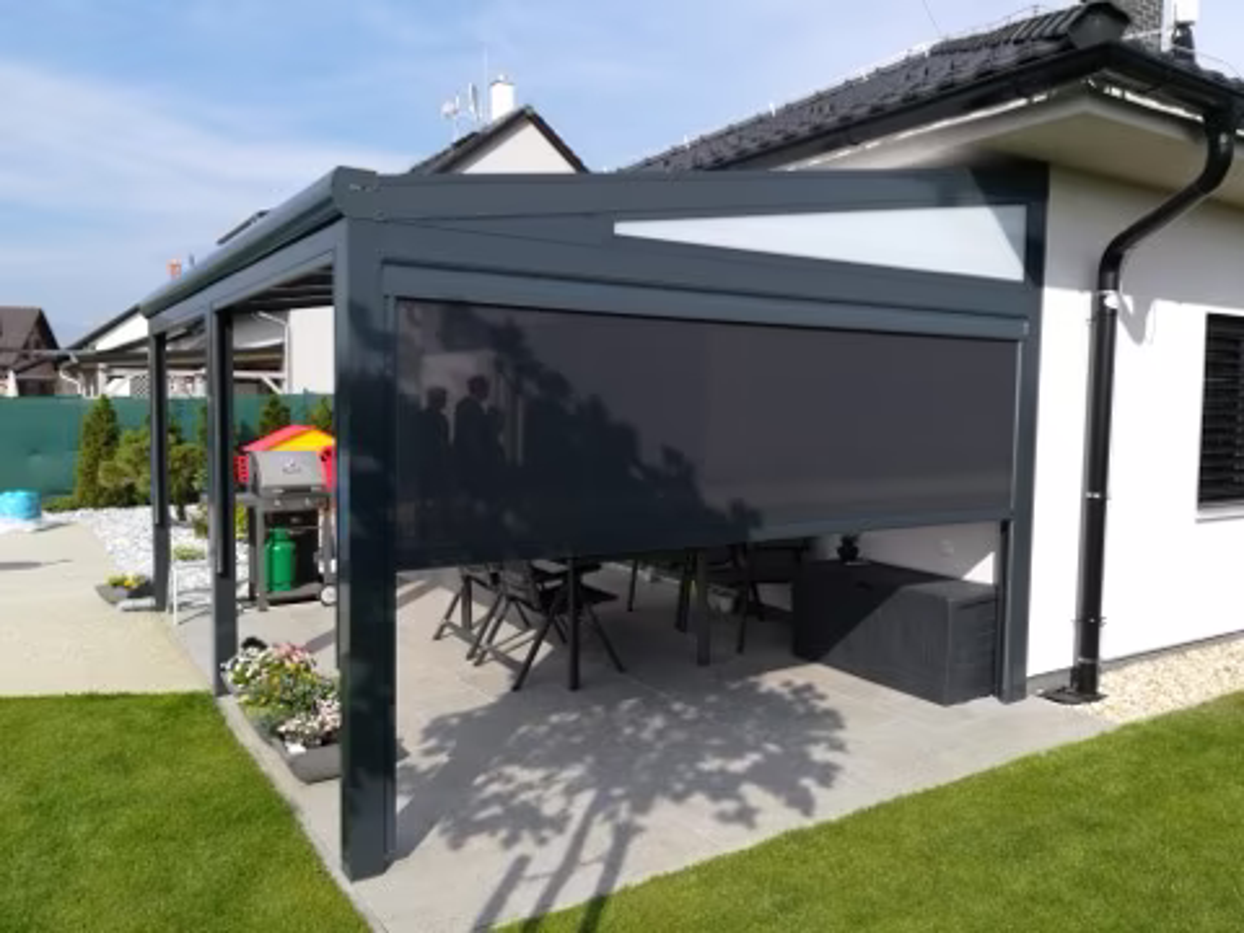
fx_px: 934
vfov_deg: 53.1
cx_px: 622
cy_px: 466
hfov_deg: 67.3
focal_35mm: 26
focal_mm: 3.83
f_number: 2.2
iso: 50
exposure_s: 1/865
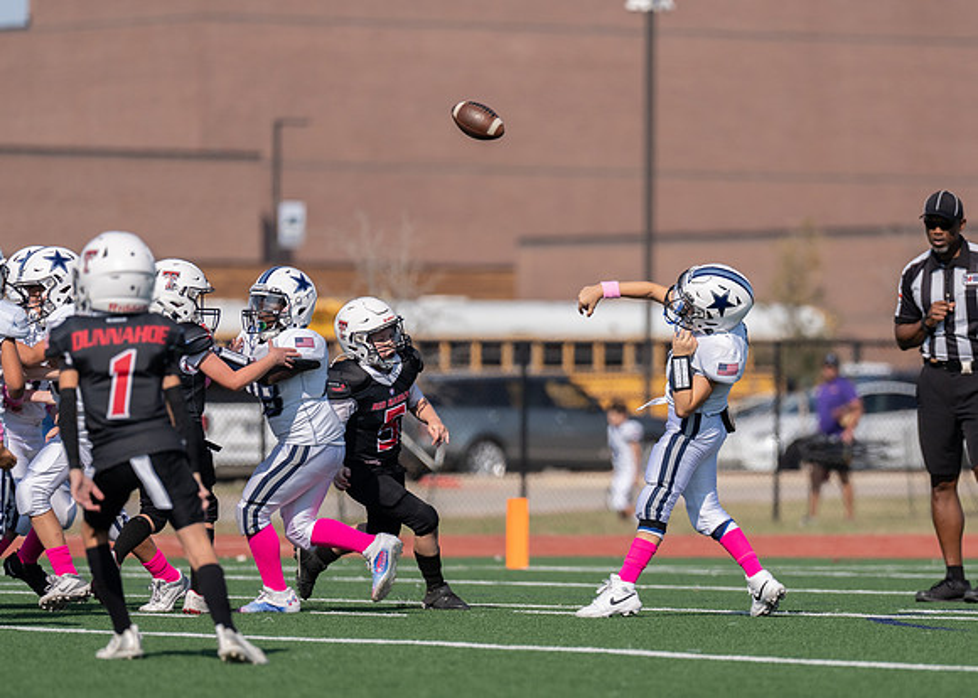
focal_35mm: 328
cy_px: 383
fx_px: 9117
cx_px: 663
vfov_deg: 4.4
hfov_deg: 6.1
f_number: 2.8
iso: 100
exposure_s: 1/2500
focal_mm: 200
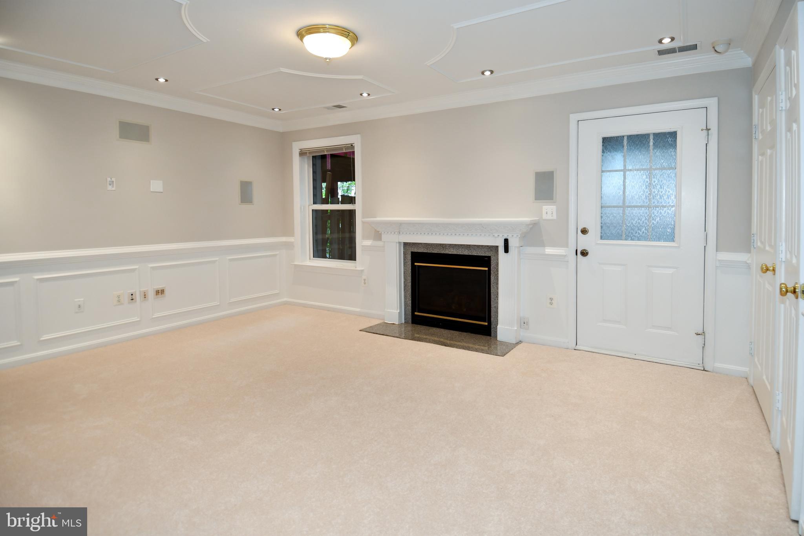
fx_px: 402
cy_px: 268
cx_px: 402
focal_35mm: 18
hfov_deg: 90.0
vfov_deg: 67.4
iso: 250
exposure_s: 1/60
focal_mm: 12
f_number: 4
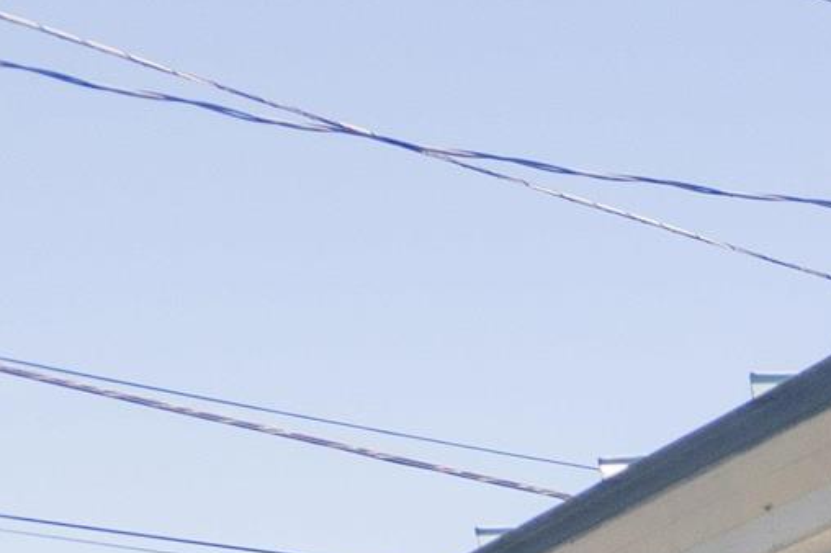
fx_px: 3068
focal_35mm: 133
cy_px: 1484
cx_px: 2212
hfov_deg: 11.6
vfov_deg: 8.9
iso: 150
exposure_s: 1/100
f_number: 2.8
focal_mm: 8.38
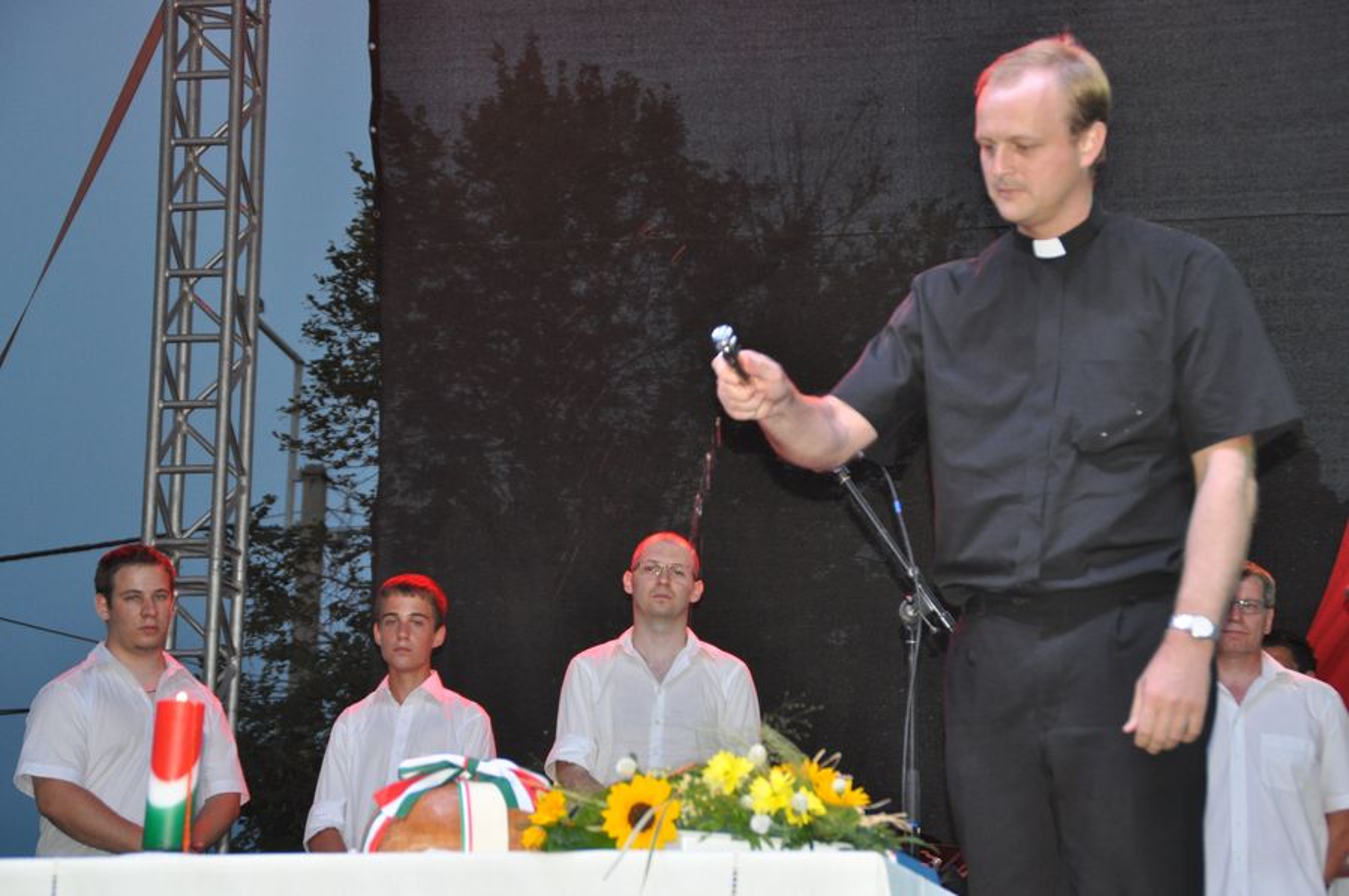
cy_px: 448
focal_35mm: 99
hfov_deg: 20.6
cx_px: 674
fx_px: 3706
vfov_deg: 13.8
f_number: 5.3
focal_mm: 66
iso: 800
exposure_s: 1/60
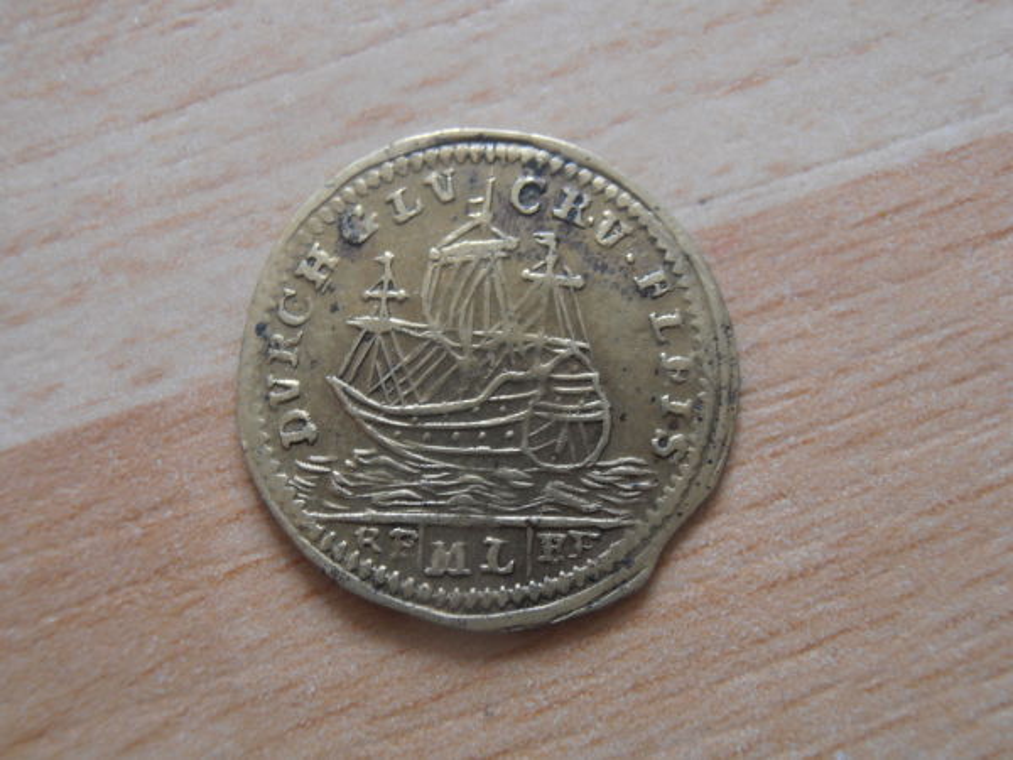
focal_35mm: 37
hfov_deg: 50.1
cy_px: 380
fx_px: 1083
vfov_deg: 38.7
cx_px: 506
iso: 125
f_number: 3.9
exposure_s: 1/3
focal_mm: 6.61
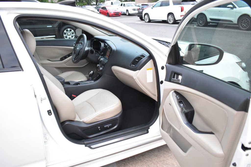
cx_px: 126
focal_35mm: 32
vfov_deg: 41.7
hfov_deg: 59.5
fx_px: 220
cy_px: 84
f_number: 4
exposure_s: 1/125
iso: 2000
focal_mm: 21
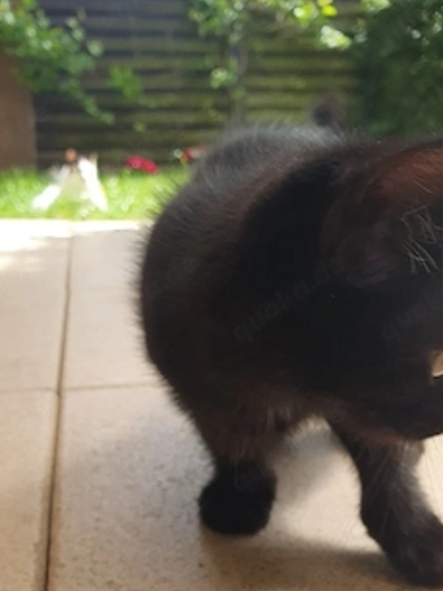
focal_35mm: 34
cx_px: 182
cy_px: 319
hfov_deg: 41.6
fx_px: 581
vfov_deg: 53.9
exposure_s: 1/417
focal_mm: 4.32
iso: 50
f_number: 2.4
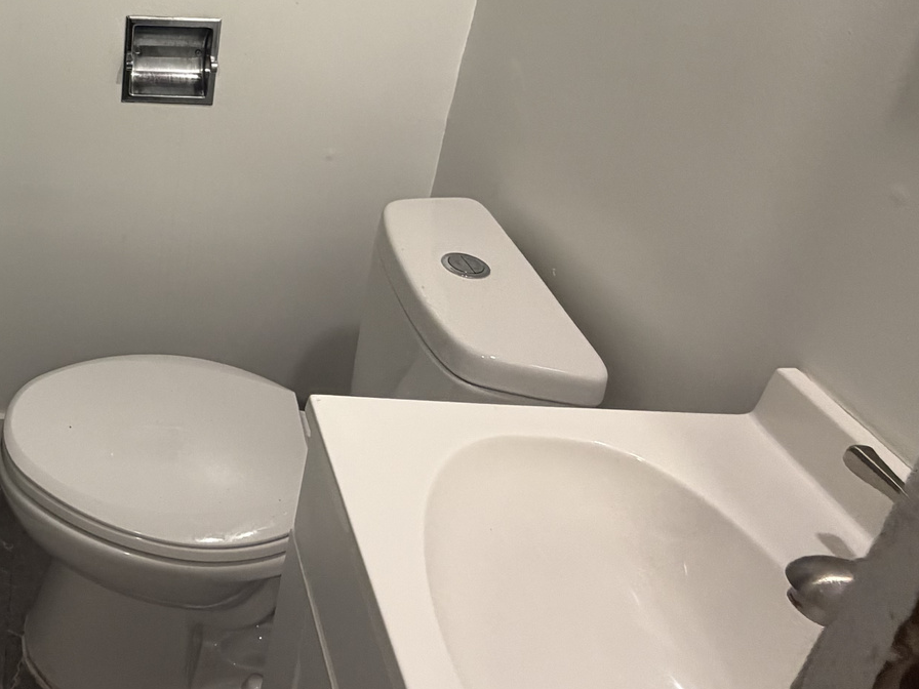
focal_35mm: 32
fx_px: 850
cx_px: 65
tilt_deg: -21.0
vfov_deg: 40.8
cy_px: 72
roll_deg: -0.1
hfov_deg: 49.5
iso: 200
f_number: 2.2
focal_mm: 2.22
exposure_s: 1/120
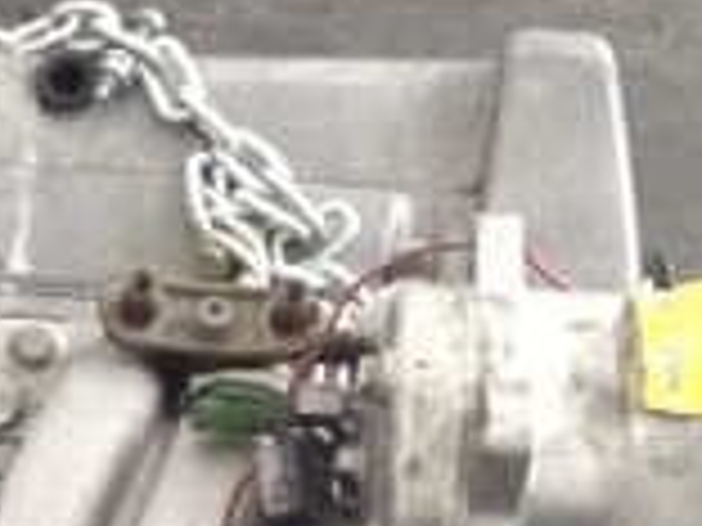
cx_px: -72
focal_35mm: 144
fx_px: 2920
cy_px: 949
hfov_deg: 13.4
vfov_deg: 9.8
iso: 800
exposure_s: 1/15
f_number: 2.4
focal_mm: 4.28
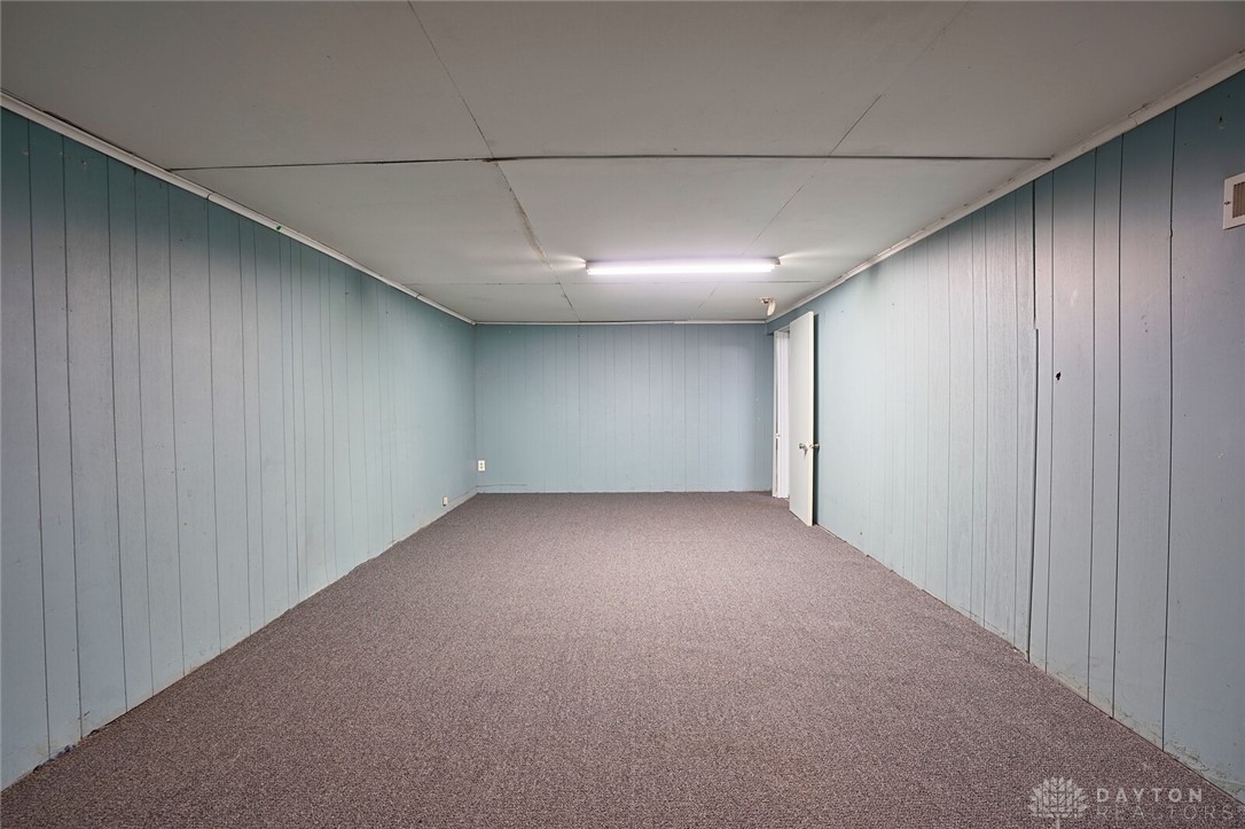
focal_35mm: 16
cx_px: 622
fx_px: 553
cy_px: 414
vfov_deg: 73.7
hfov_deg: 96.8
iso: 400
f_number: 7.1
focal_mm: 16
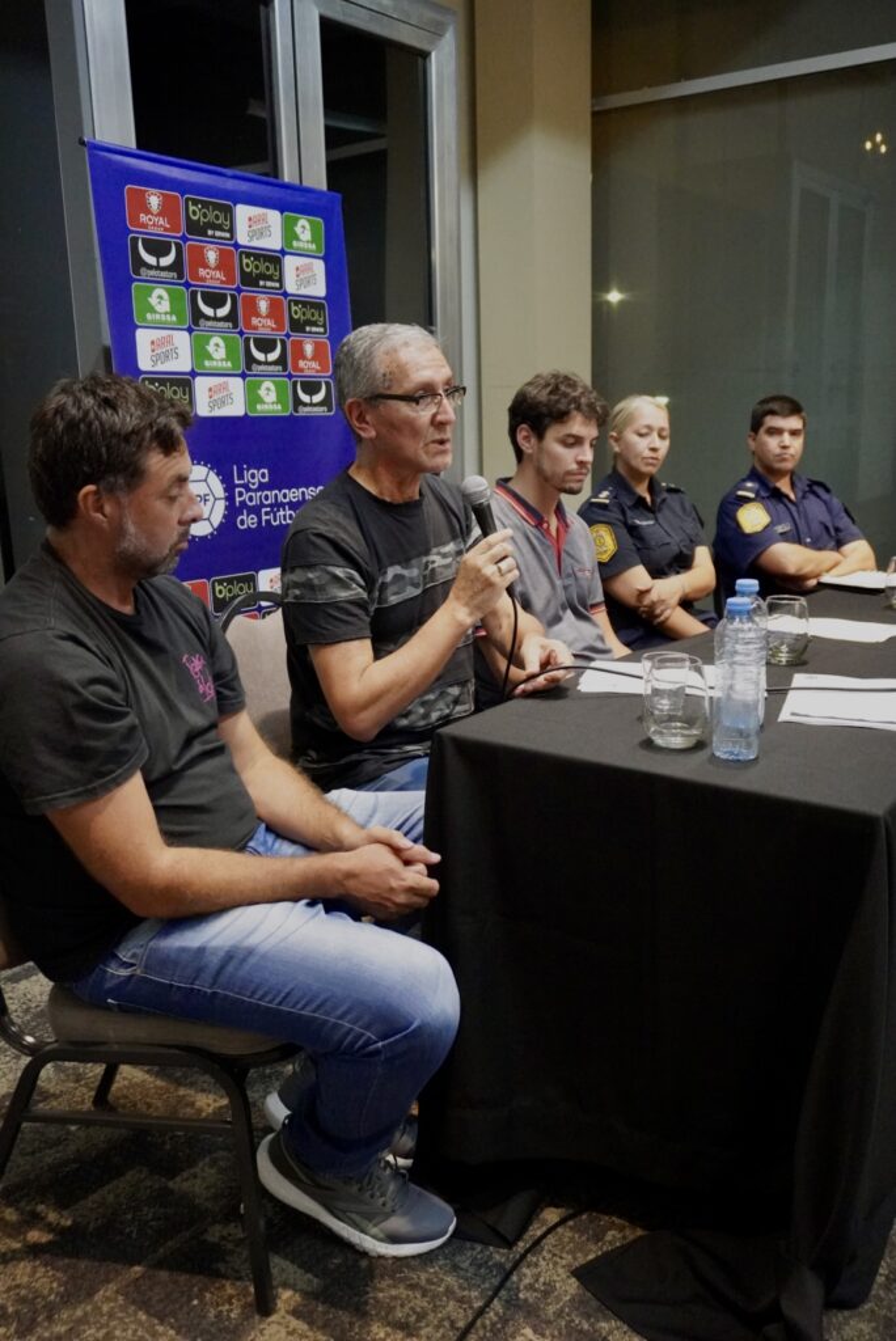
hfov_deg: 41.8
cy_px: 670
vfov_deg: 59.5
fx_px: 1174
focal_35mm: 32
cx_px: 448
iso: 6400
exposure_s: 1/200
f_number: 4
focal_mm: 21
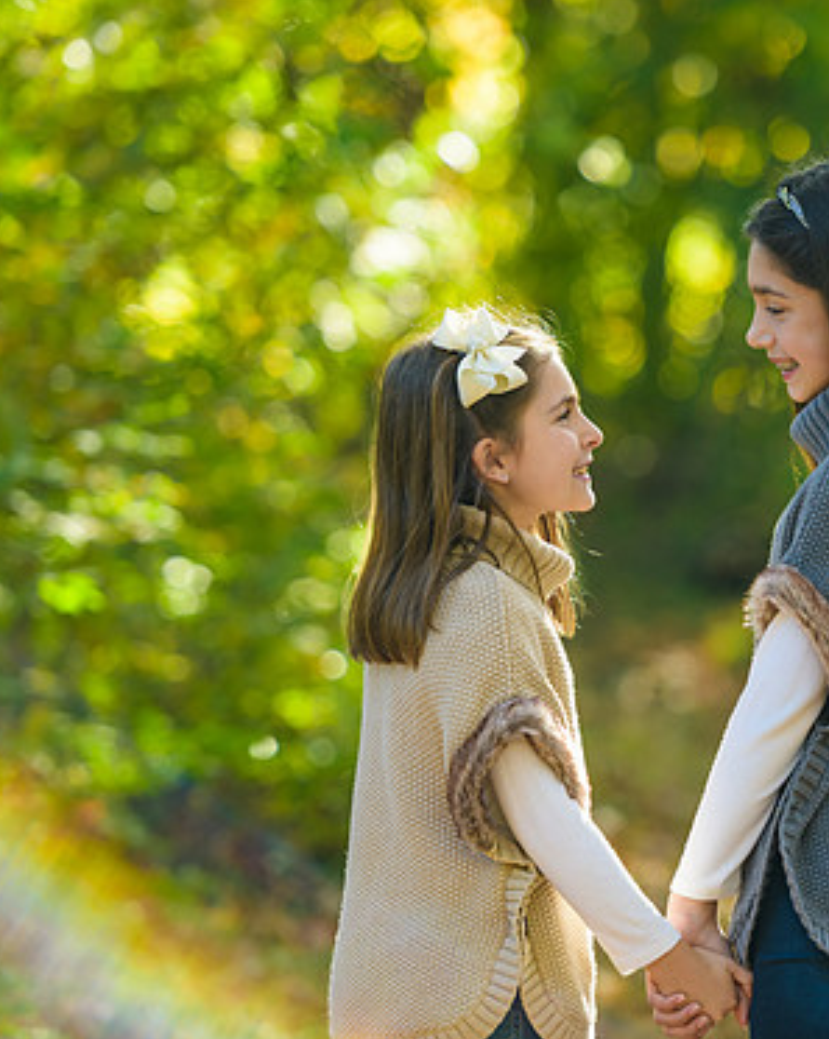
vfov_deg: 7.8
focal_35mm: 249
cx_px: 611
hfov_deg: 6.2
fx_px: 7646
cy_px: 510
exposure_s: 1/200
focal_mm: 170
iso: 200
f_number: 3.2
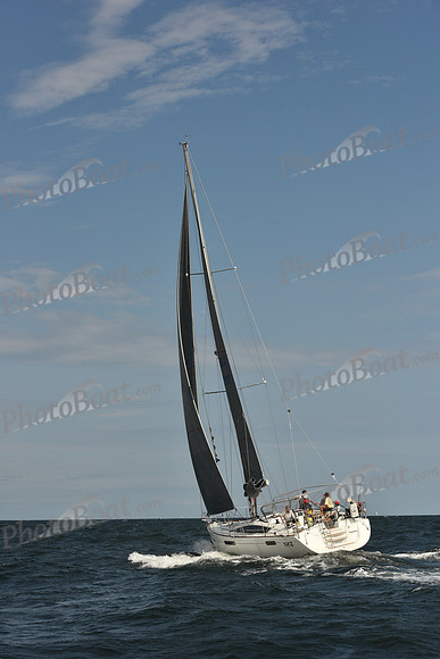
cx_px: 220
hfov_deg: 19.5
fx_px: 1282
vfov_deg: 28.8
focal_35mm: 70
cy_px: 330
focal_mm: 70
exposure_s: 1/2000
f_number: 9
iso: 320
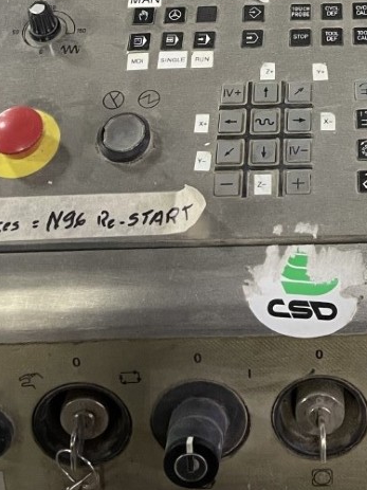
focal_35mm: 72
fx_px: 1018
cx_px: 353
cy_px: -123
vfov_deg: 24.1
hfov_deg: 19.9
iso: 200
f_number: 1.6
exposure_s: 1/60
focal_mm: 5.1
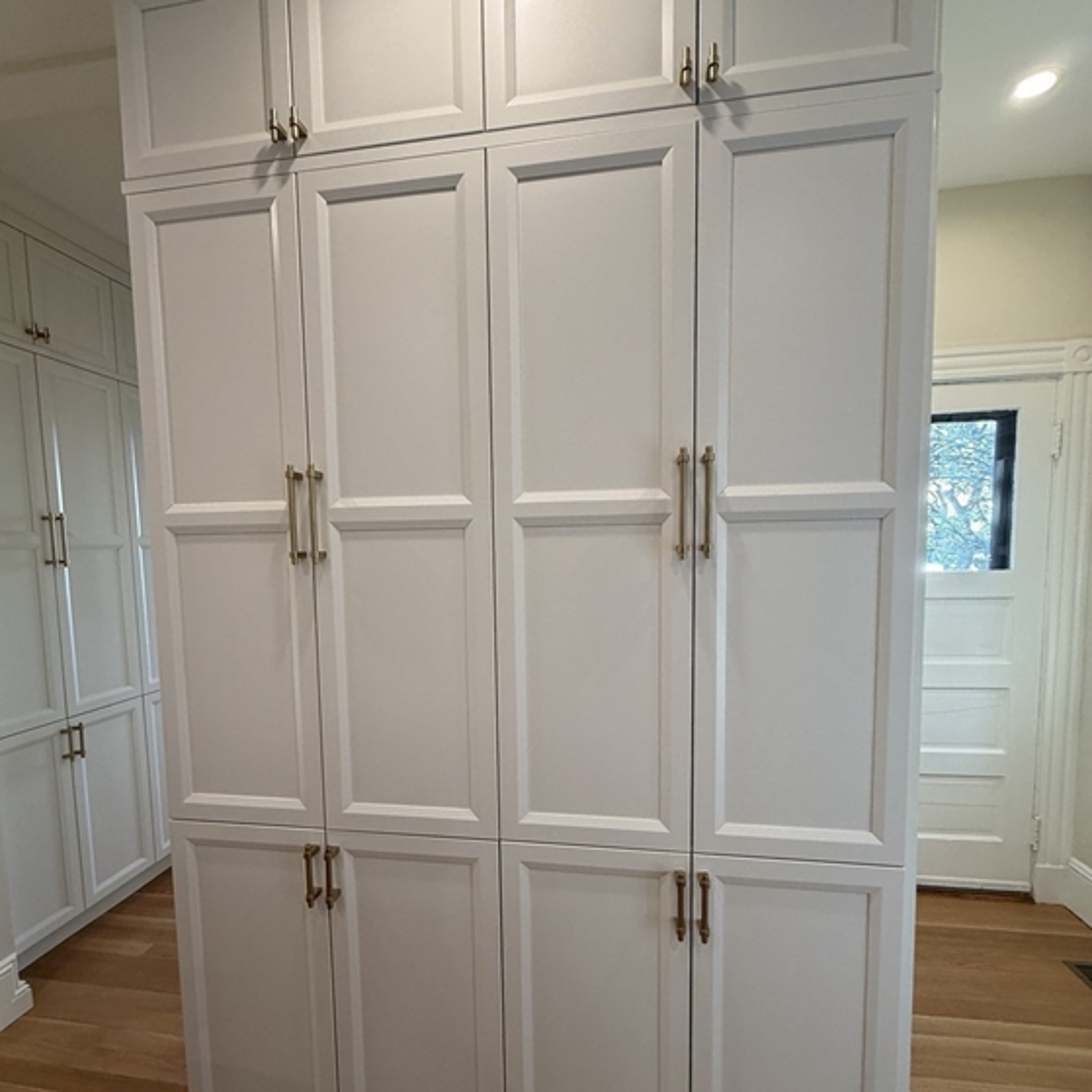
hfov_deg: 84.0
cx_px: 533
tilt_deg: -5.0
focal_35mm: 17
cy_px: 606
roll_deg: +0.4
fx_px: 607
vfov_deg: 83.7
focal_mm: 2.22
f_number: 2.2
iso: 160
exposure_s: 1/120
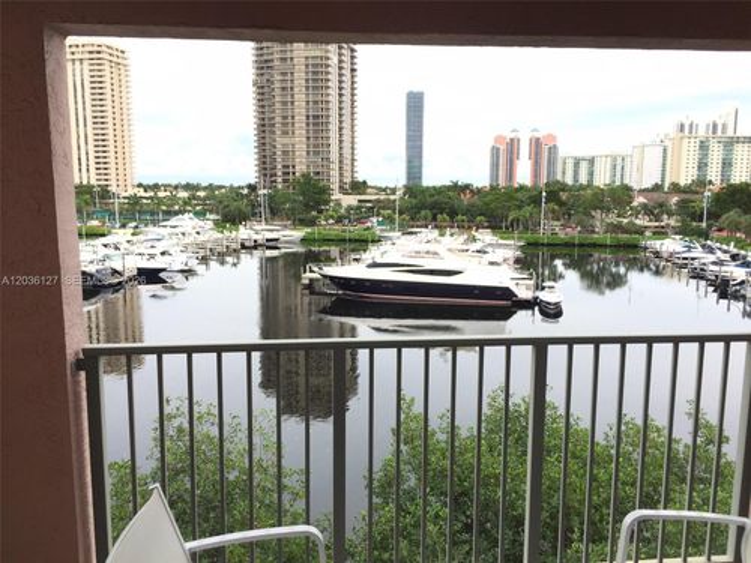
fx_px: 629
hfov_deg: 61.7
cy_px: 282
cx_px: 376
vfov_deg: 48.2
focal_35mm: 29
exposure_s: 1/898
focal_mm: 4.15
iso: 32
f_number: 2.2
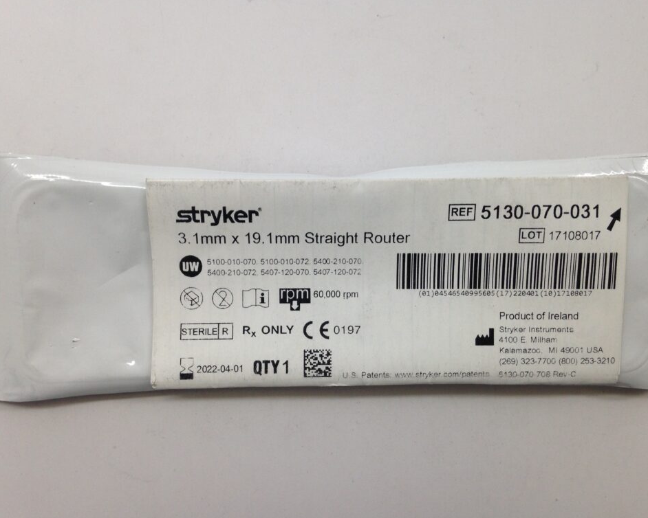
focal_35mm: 35
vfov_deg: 42.2
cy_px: 259
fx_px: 671
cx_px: 339
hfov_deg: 51.5
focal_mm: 4.12
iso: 64
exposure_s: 1/60
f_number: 2.4
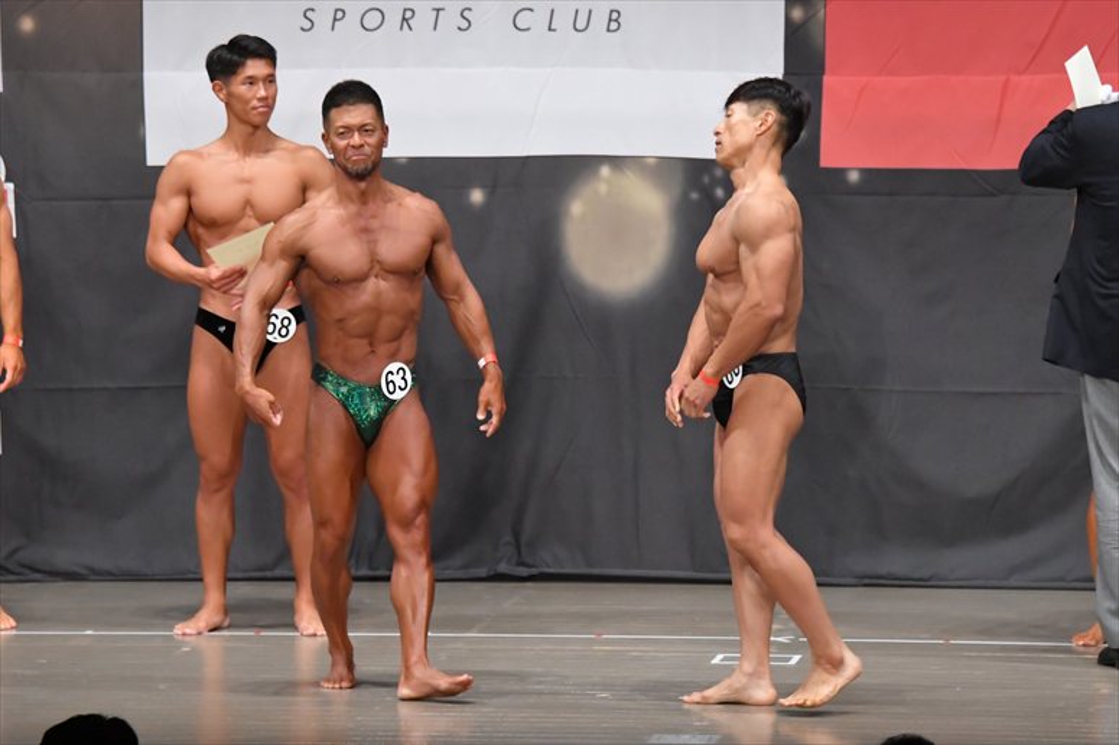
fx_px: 6276
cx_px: 560
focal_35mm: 202
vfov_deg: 6.8
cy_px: 372
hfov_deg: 10.2
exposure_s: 1/400
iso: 6400
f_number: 5.6
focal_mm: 135
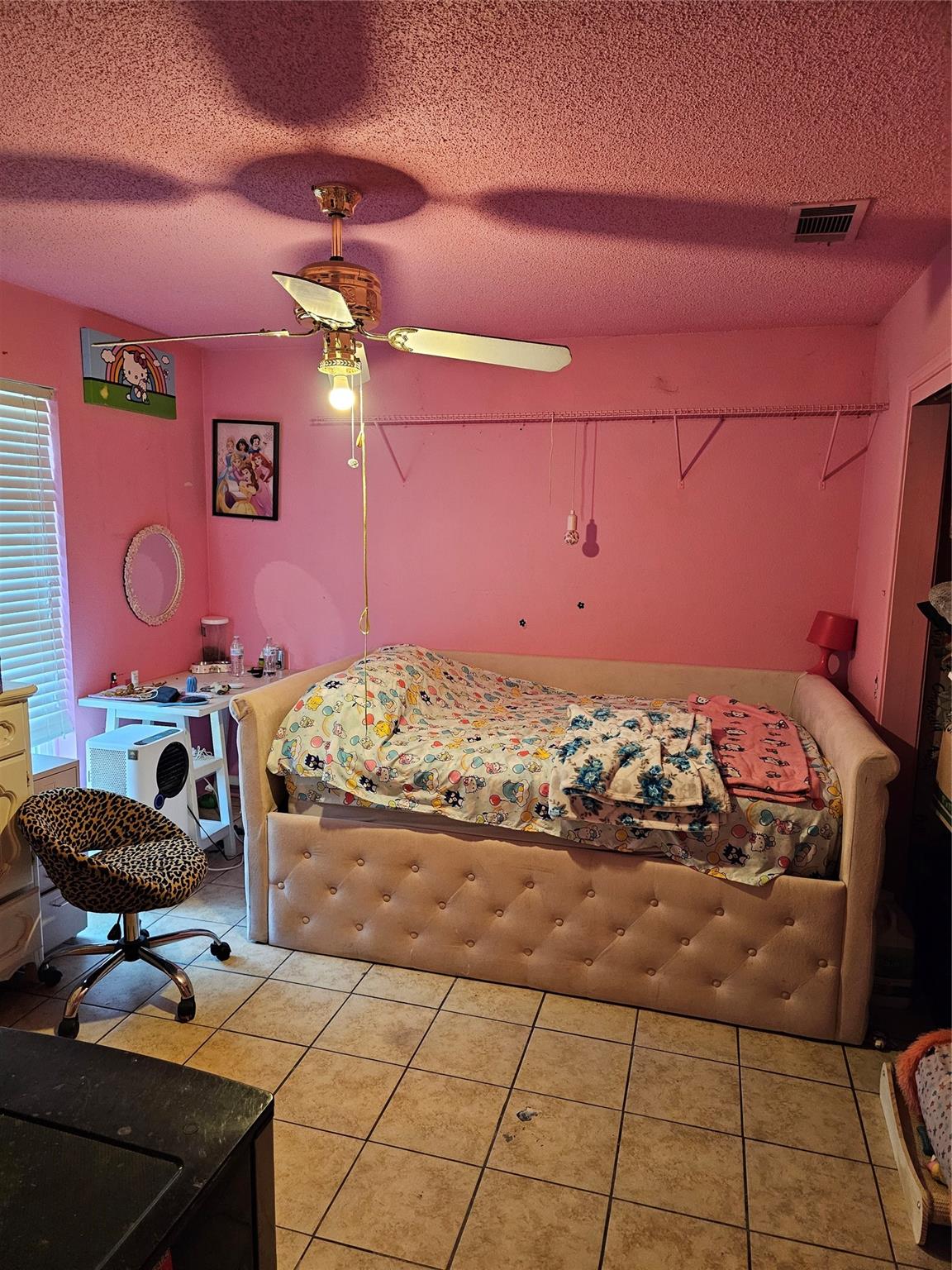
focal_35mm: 23
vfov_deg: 73.9
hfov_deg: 58.9
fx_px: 843
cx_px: 476
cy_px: 635
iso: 1000
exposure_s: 1/120
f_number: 1.7
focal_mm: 6.3
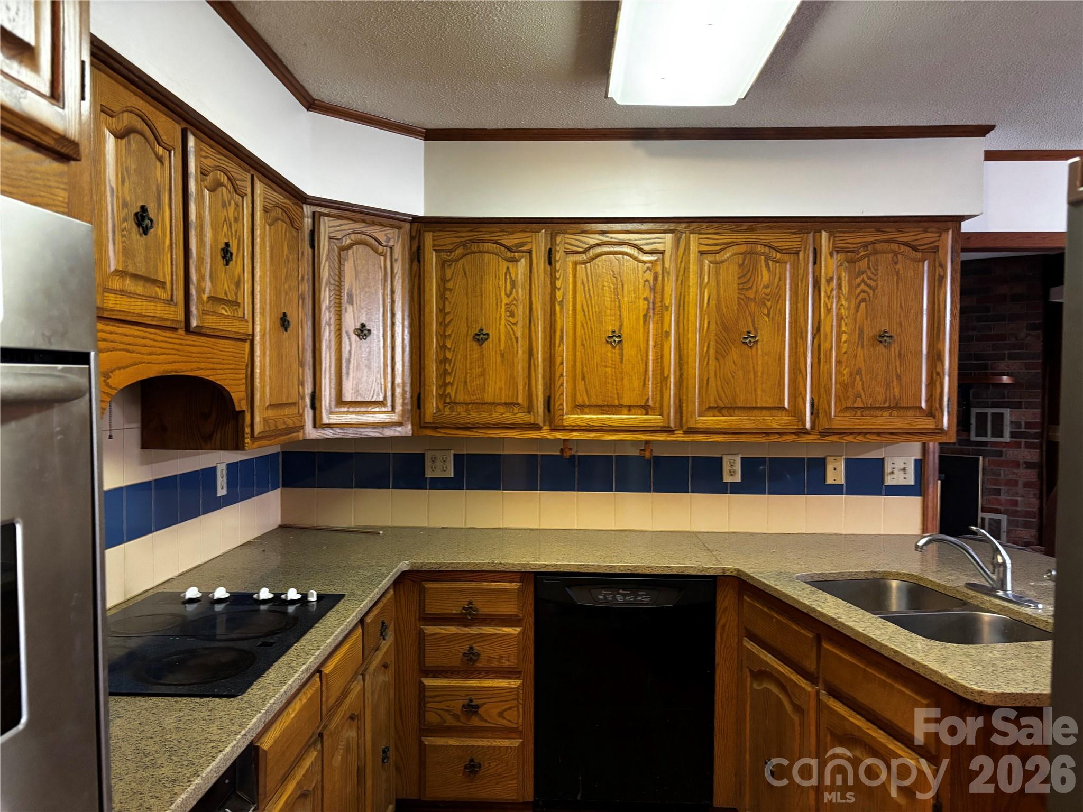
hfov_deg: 67.3
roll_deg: +0.3
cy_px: 406
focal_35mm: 26
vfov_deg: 53.1
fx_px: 813
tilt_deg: -2.0
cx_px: 542
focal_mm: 5.96
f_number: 1.6
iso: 500
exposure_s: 1/36
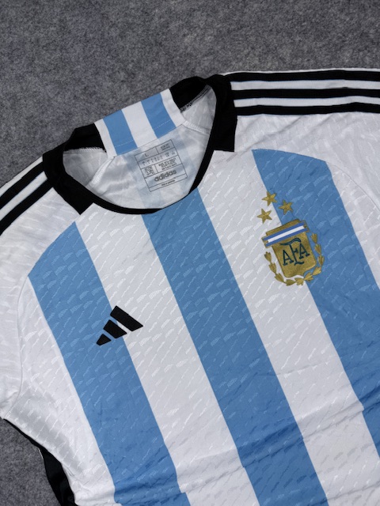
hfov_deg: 56.8
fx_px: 351
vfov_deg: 71.6
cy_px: 253
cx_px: 190
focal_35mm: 24
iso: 80
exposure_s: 1/467
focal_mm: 6.76
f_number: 1.78
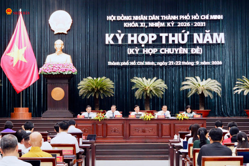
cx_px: 124
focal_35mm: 69
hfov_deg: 29.2
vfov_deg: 19.7
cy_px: 83
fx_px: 477
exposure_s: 1/70
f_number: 4
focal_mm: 46.6
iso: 1250
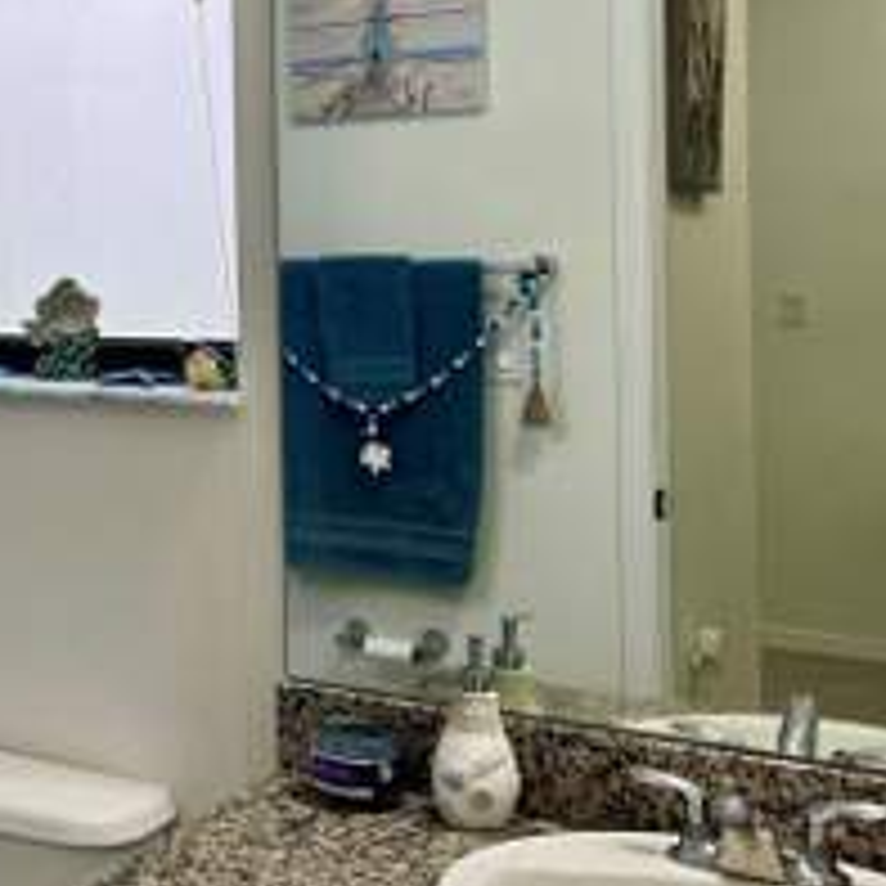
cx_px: -112
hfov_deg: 27.7
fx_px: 1622
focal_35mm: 56
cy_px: 220
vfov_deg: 30.1
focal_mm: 5.7
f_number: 1.5
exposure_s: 1/143
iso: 50
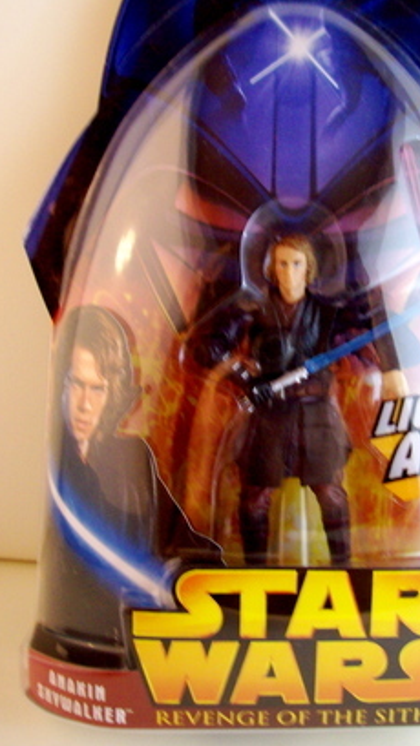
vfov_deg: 44.5
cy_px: 330
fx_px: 911
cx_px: 303
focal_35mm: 46
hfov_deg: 25.7
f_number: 2.7
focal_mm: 6
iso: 160
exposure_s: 1/10.7
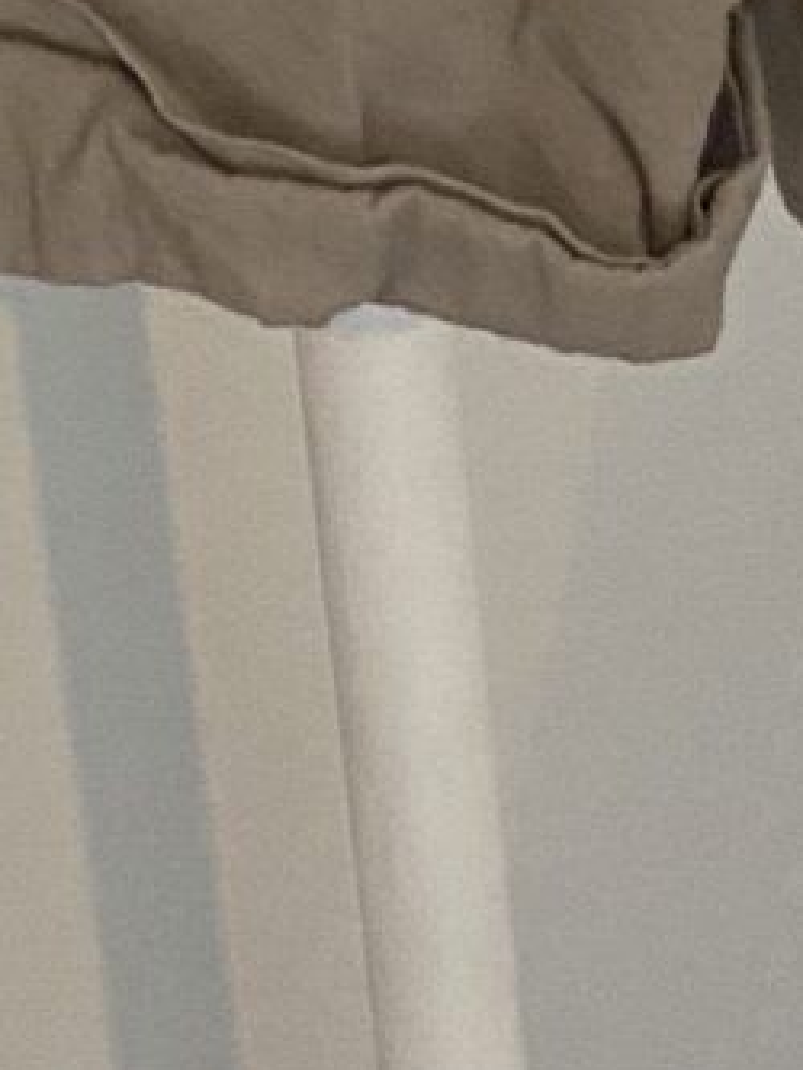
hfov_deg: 9.2
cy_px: -1713
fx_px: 4946
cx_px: 719
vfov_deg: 10.3
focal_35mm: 160
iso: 320
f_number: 1.8
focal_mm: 4.25
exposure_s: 1/60
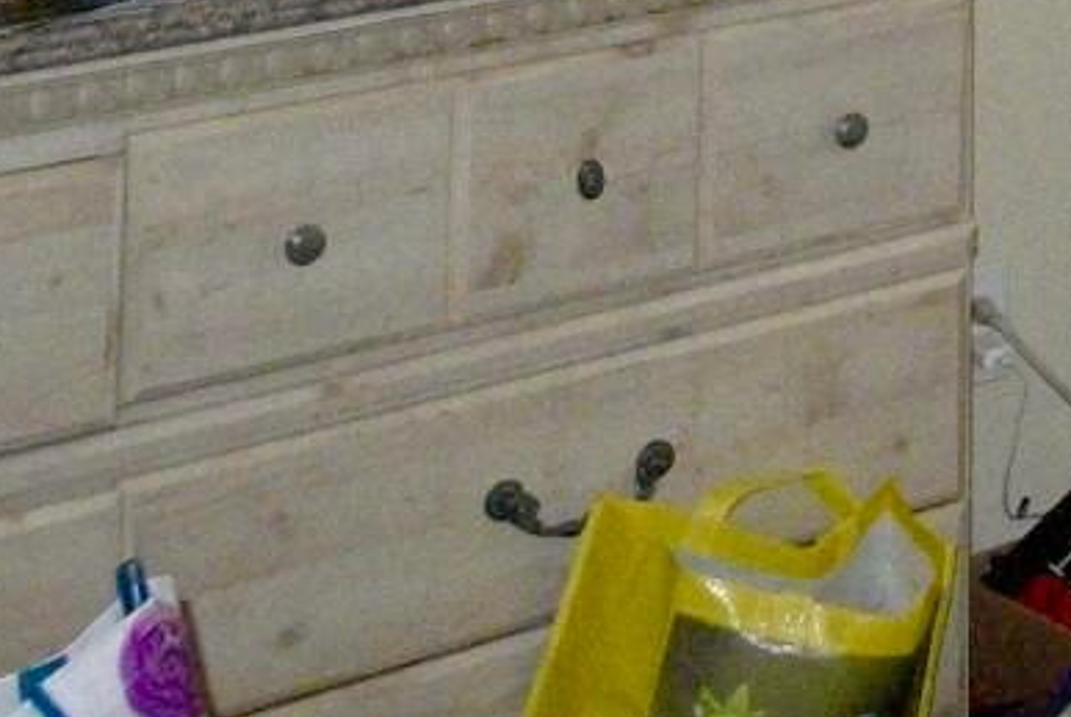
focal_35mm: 116
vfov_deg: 10.6
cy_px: -861
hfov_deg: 15.4
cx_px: 1865
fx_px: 3455
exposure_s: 1/60
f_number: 3.5
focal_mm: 10
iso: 2000
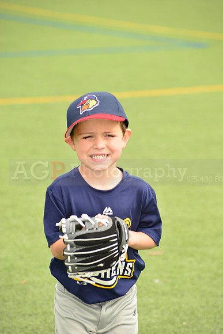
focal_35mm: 200
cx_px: 112
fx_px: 1857
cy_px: 167
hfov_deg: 6.9
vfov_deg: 10.3
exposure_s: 1/200
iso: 250
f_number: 8
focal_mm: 200
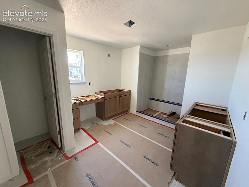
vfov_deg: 85.7
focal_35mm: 14
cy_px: 94
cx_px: 124
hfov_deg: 102.0
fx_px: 101
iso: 320
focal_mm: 2.22
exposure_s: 1/80
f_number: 2.2
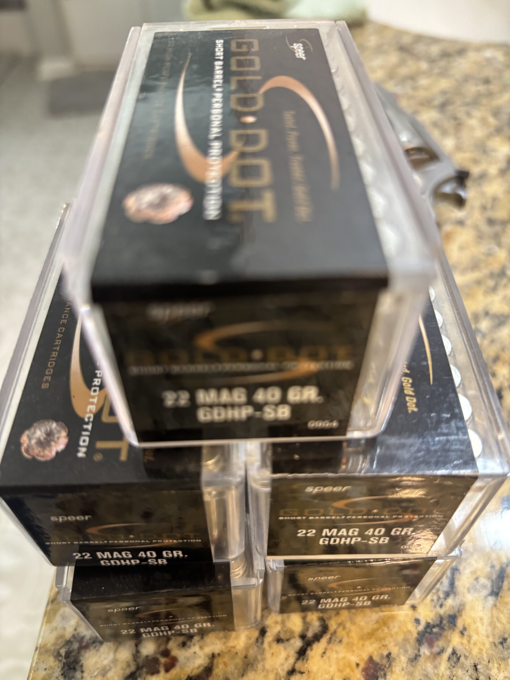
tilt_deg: -48.1
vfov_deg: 67.3
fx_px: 511
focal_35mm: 26
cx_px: 255
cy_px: 340
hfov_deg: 53.1
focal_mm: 5.96
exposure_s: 1/60
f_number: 1.6
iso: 320
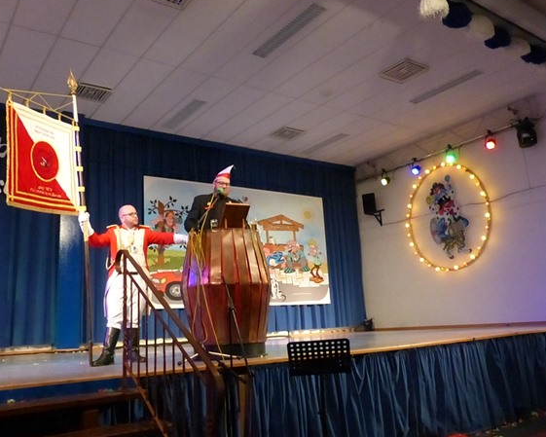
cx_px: 252
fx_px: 501
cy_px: 218
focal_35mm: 31
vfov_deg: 47.1
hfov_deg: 57.1
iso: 1600
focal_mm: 5.2
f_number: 4
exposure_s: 1/125
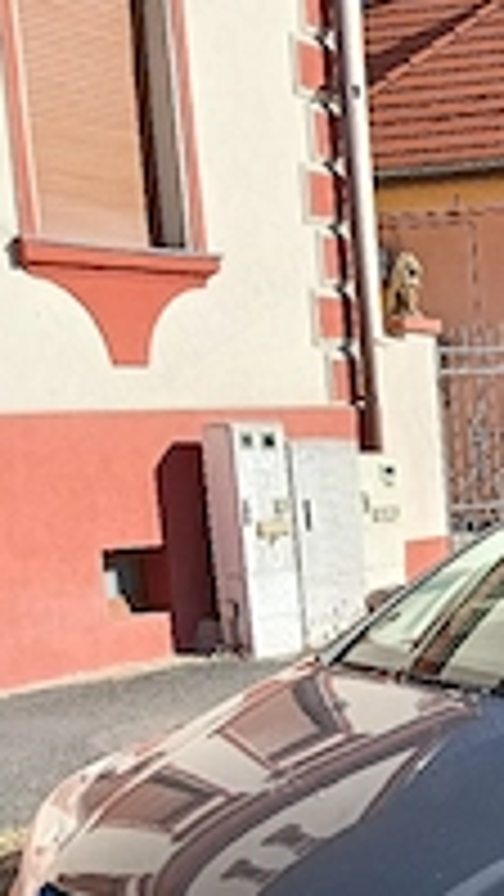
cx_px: 648
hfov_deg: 19.0
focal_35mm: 59
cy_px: 734
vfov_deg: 34.2
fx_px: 1401
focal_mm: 3.98
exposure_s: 1/400
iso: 50
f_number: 1.8
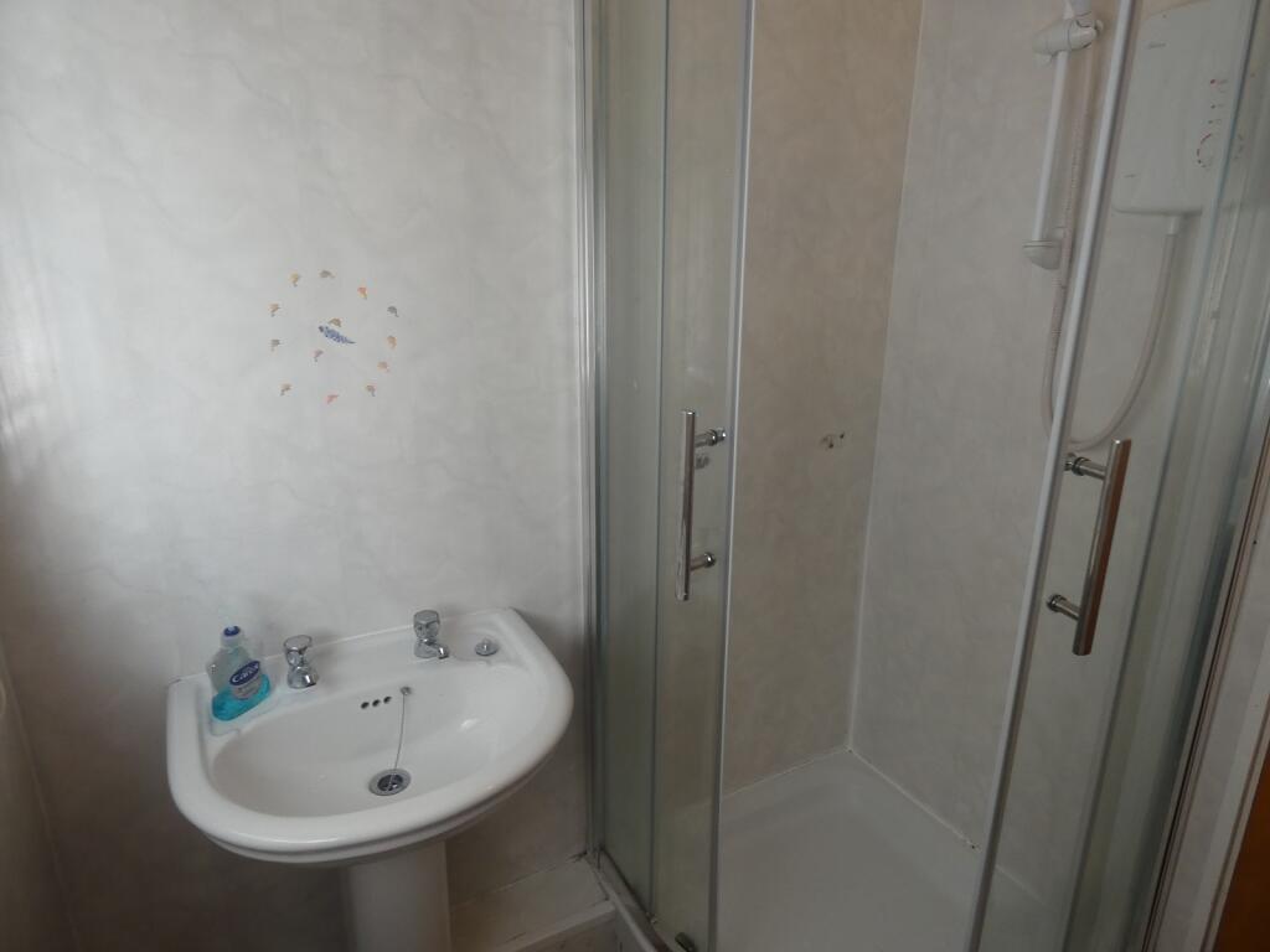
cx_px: 635
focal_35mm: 20
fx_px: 734
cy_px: 476
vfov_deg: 66.0
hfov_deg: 81.7
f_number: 2.8
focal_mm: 3.6
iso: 160
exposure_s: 1/60
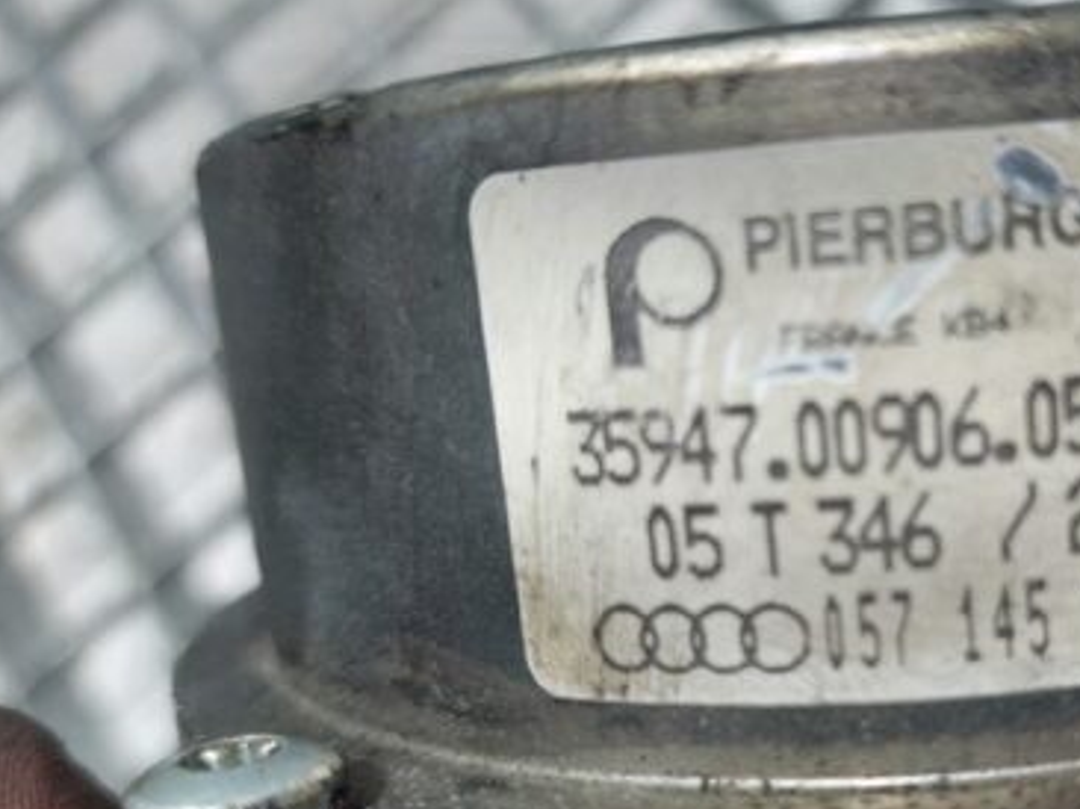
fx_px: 1278
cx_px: 826
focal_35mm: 41
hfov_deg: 44.1
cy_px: 499
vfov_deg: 34.9
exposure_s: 1/100
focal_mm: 5.23
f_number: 1.8
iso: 80
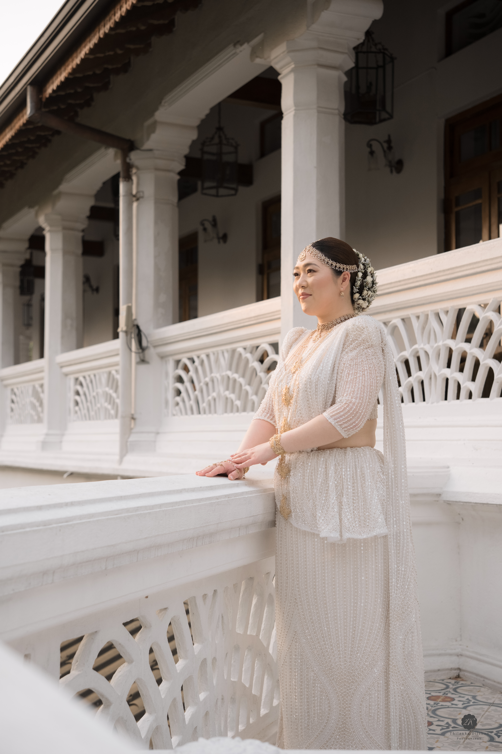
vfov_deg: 39.6
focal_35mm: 50
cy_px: 377
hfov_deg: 27.0
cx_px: 251
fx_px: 1046
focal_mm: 33
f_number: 2.8
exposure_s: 1/1000
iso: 640
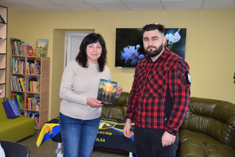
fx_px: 235
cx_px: 118
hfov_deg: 53.1
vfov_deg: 36.9
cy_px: 78
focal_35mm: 36
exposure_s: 1/80
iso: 800
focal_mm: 24
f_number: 4.5
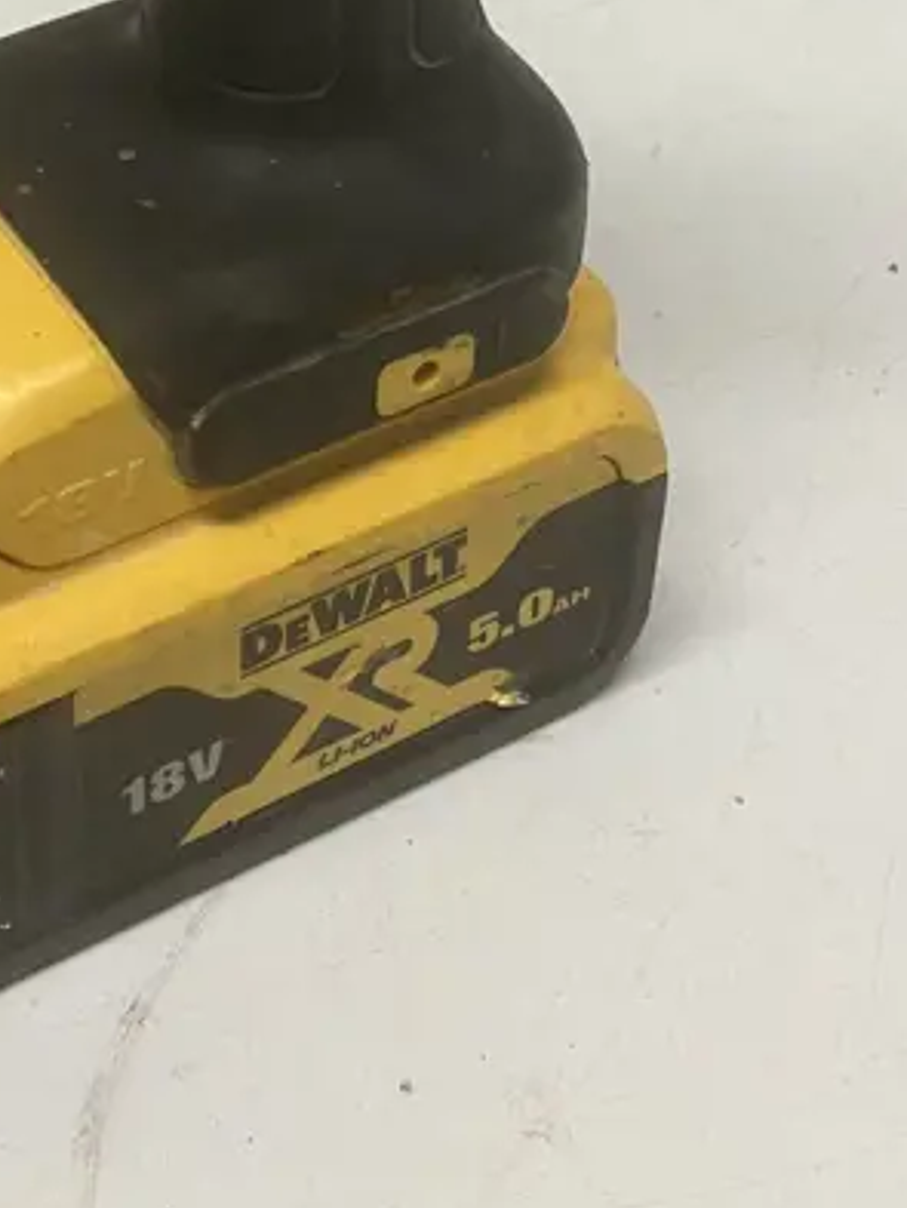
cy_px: -237
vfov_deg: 24.2
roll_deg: +3.2
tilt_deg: -24.8
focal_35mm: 73
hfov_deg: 19.7
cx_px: 49
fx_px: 2549
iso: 64
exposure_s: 1/50
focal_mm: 3.99
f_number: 1.8
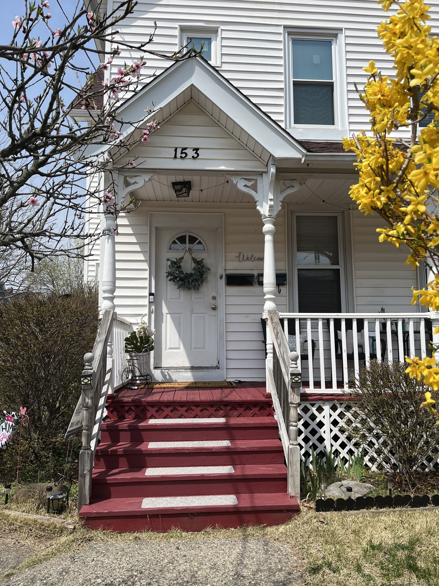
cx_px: 220
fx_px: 440
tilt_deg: +5.5
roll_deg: +0.5
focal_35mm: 26
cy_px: 293
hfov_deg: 53.1
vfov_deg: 67.3
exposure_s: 1/4651
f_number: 1.6
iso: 50
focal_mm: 5.1
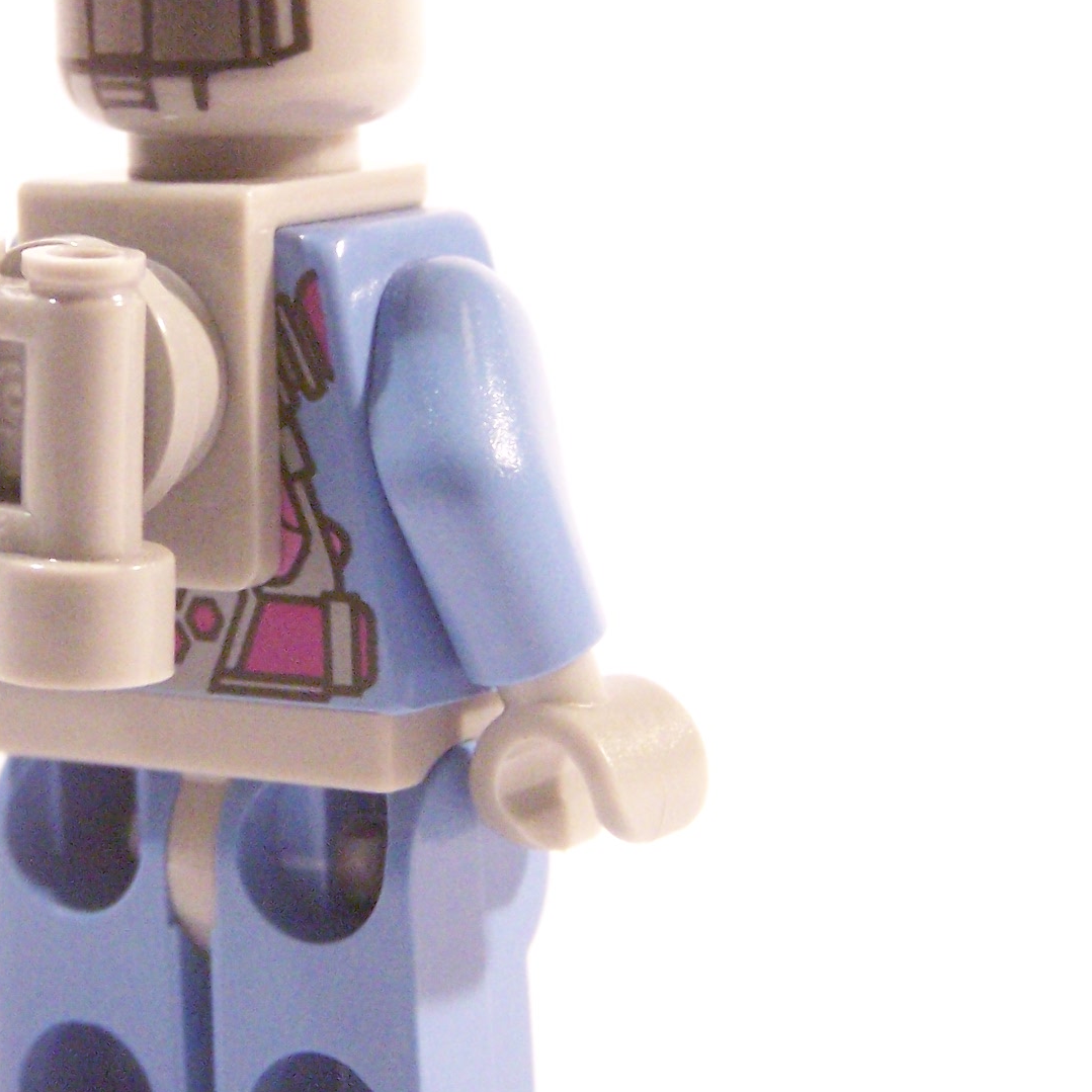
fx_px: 6174
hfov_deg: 10.1
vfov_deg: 10.1
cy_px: 439
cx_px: 272
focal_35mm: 173
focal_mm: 13.7
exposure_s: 1/30
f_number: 3.2
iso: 400
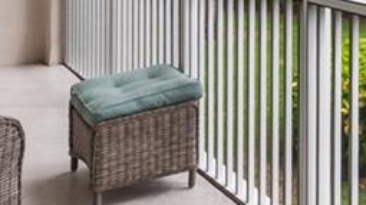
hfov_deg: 26.8
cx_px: 504
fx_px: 611
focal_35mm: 63
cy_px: 5
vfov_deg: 18.6
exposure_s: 1/250
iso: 200
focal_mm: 10
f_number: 8
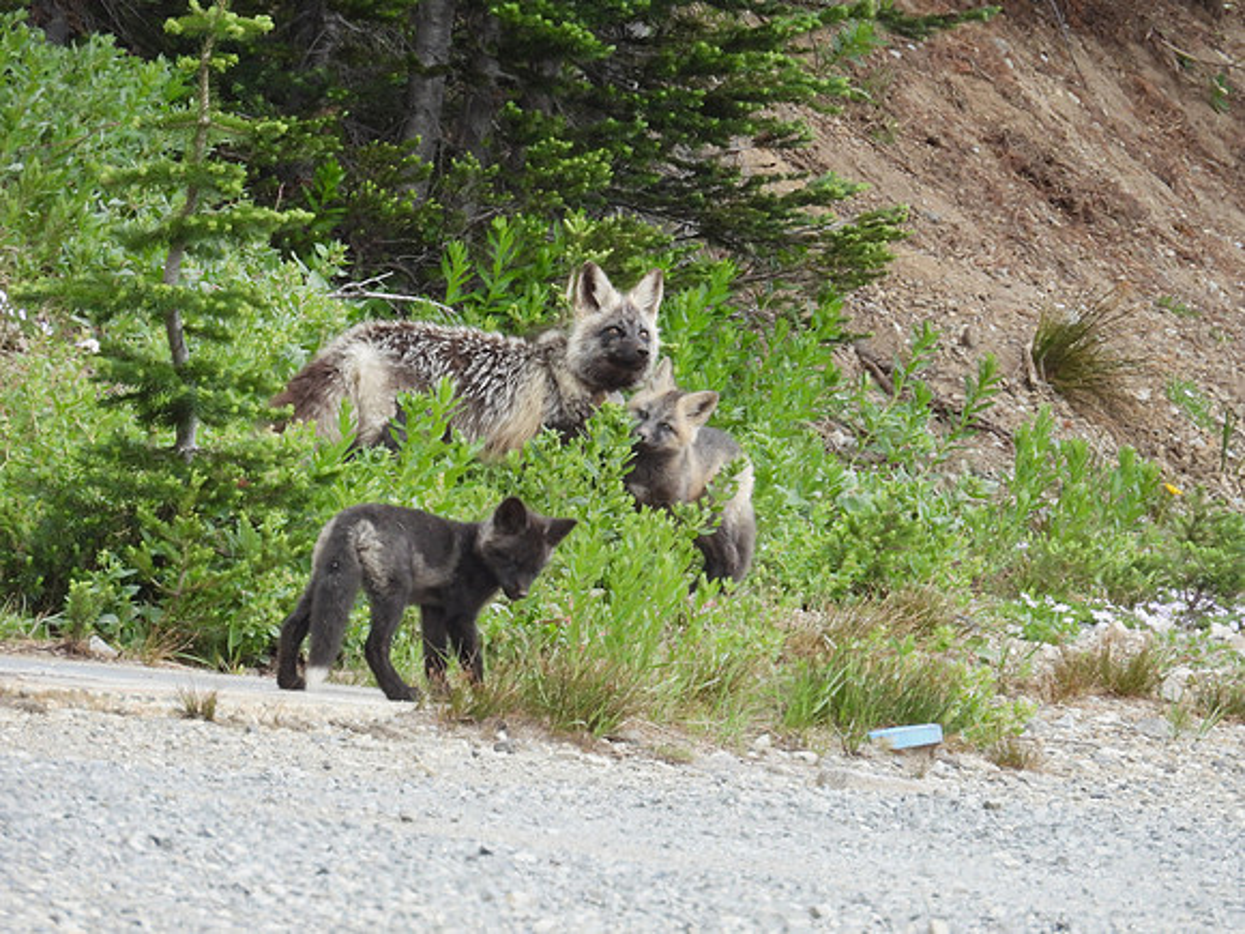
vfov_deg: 1.2
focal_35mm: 1200
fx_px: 43159
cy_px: 467
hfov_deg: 1.7
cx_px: 622
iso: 400
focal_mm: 214
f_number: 6.3
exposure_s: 1/320
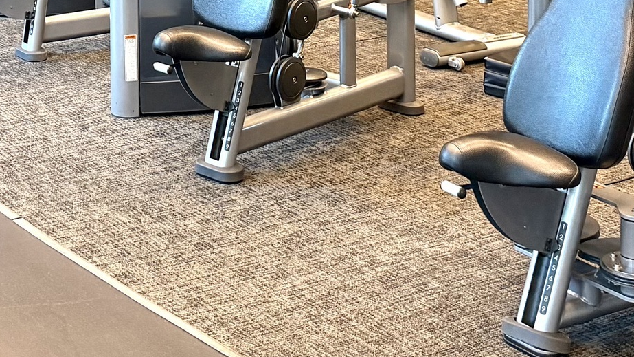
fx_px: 1462
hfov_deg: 23.9
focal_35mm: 87
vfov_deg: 12.8
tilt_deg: -4.7
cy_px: -252
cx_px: 89
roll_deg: +1.2
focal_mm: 6.76
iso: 200
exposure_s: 1/60
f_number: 1.78
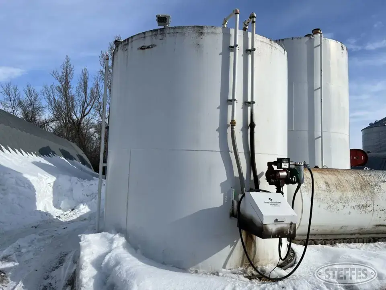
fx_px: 290
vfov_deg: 53.1
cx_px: 193
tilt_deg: +5.7
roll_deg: -1.4
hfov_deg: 67.3
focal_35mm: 26
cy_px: 145
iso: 50
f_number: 1.5
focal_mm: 5.7
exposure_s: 1/11364
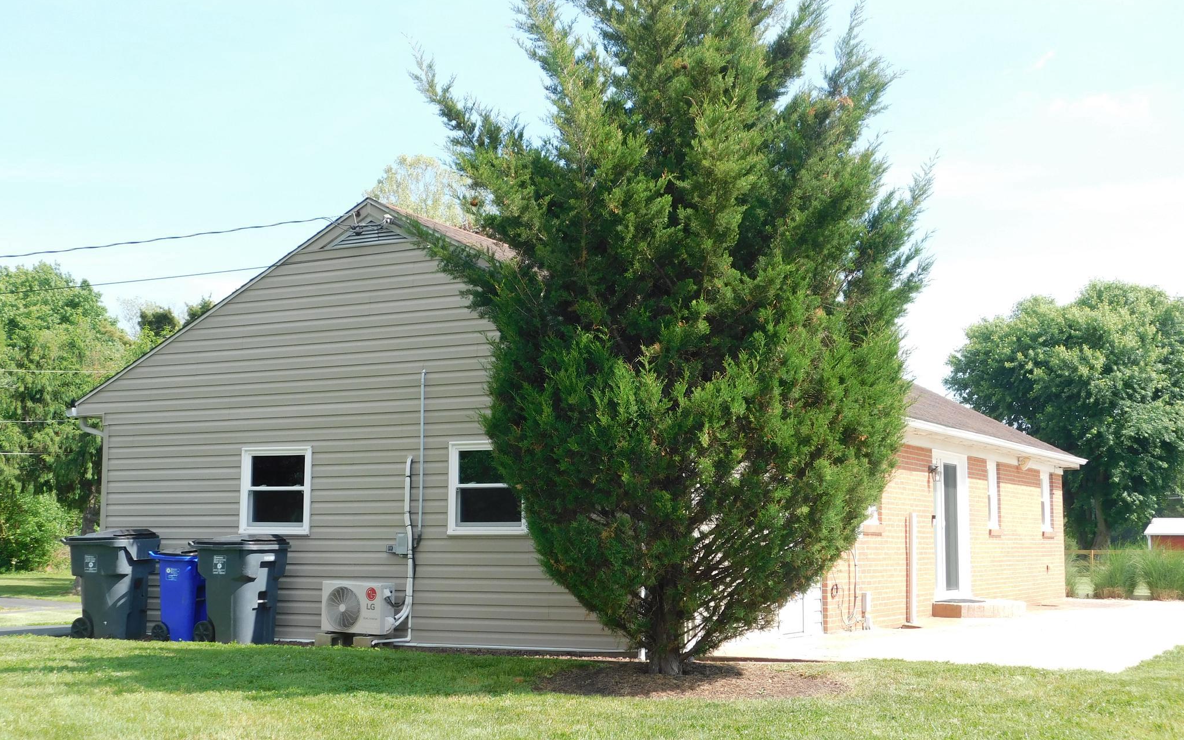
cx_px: 594
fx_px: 1549
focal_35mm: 48
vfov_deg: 26.9
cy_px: 378
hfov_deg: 41.8
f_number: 3.7
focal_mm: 8
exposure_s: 1/400
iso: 125
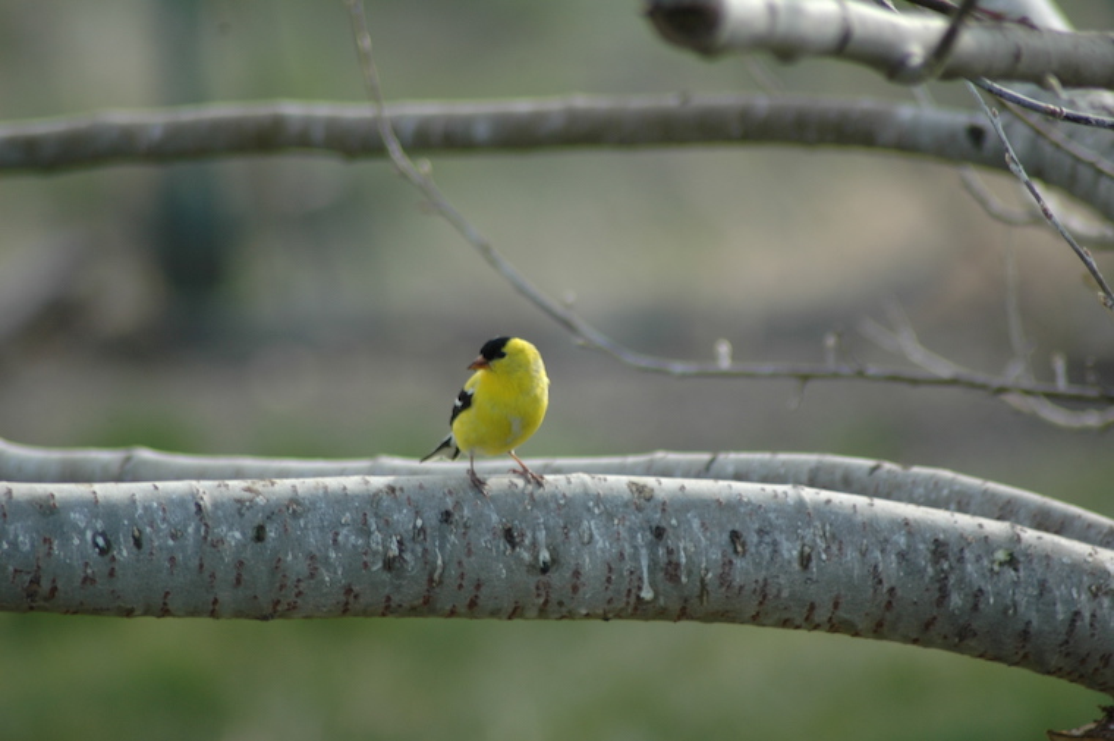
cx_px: 557
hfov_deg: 4.6
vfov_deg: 3.0
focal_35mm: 450
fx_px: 13910
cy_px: 370
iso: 200
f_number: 5.6
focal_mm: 300
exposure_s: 1/200
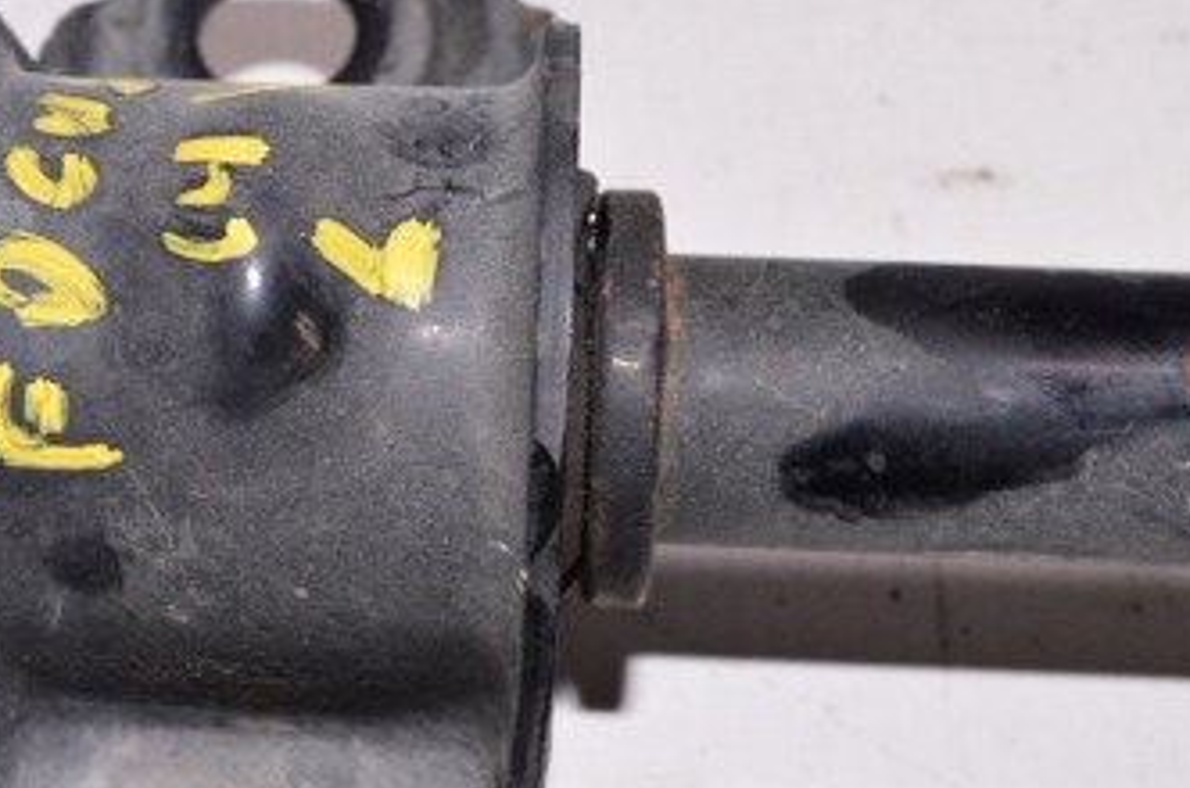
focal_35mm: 81
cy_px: 467
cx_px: 237
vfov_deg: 16.8
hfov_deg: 24.7
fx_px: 2672
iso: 1600
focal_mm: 28
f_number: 8
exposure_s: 1/200
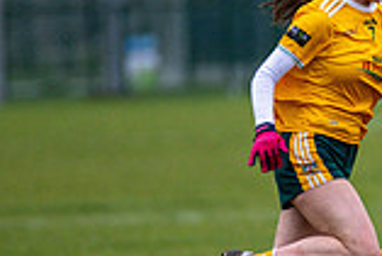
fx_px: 11768
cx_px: 645
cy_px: 172
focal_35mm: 1108
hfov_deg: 1.9
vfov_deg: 1.2
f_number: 2.8
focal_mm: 300
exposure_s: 1/640
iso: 1600
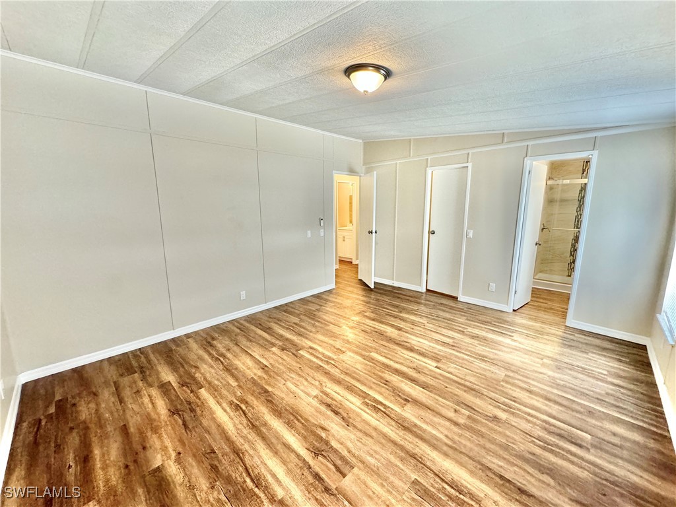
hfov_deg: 102.1
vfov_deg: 85.7
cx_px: 338
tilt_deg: -9.6
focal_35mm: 14
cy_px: 254
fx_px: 273
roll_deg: +0.2
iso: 320
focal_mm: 2.22
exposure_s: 1/91
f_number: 2.2
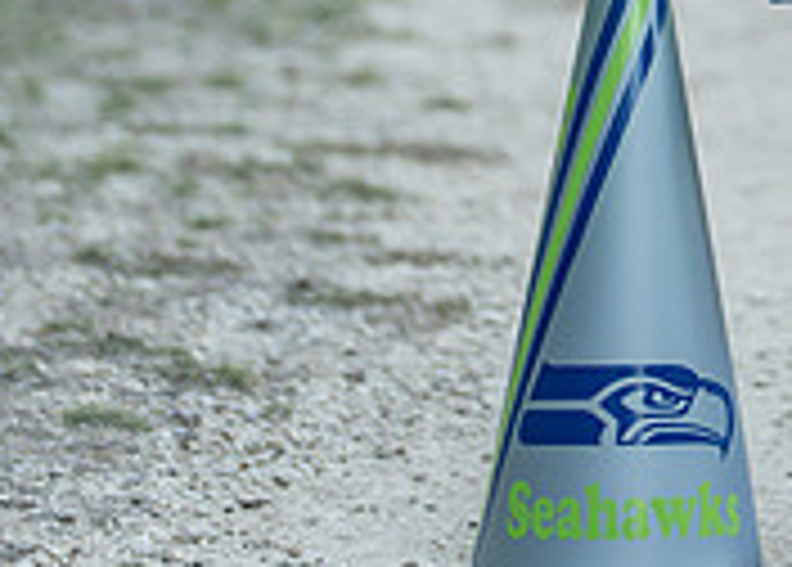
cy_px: -285
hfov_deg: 9.6
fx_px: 4660
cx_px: 872
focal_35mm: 207
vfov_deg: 6.9
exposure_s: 1/640
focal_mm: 50
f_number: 1.2
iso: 100
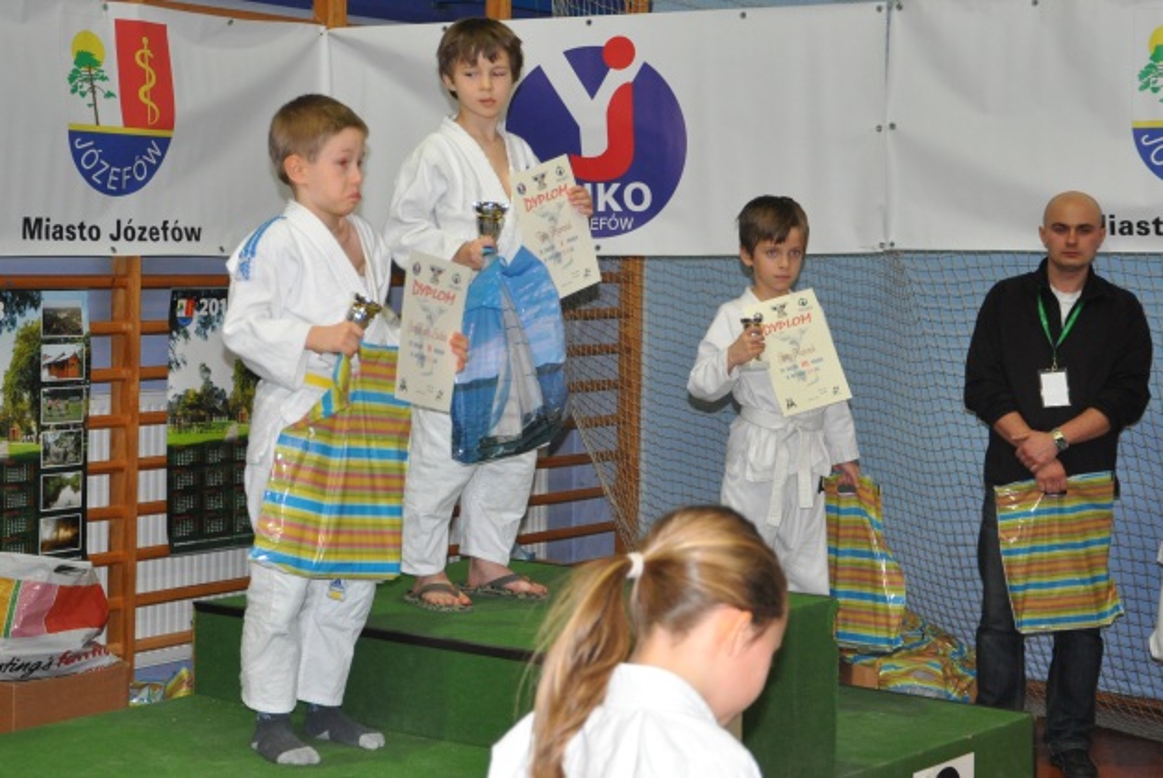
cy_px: 389
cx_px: 582
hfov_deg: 37.8
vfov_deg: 25.8
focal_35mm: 52
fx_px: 1698
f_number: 4.5
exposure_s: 1/60
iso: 800
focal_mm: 35
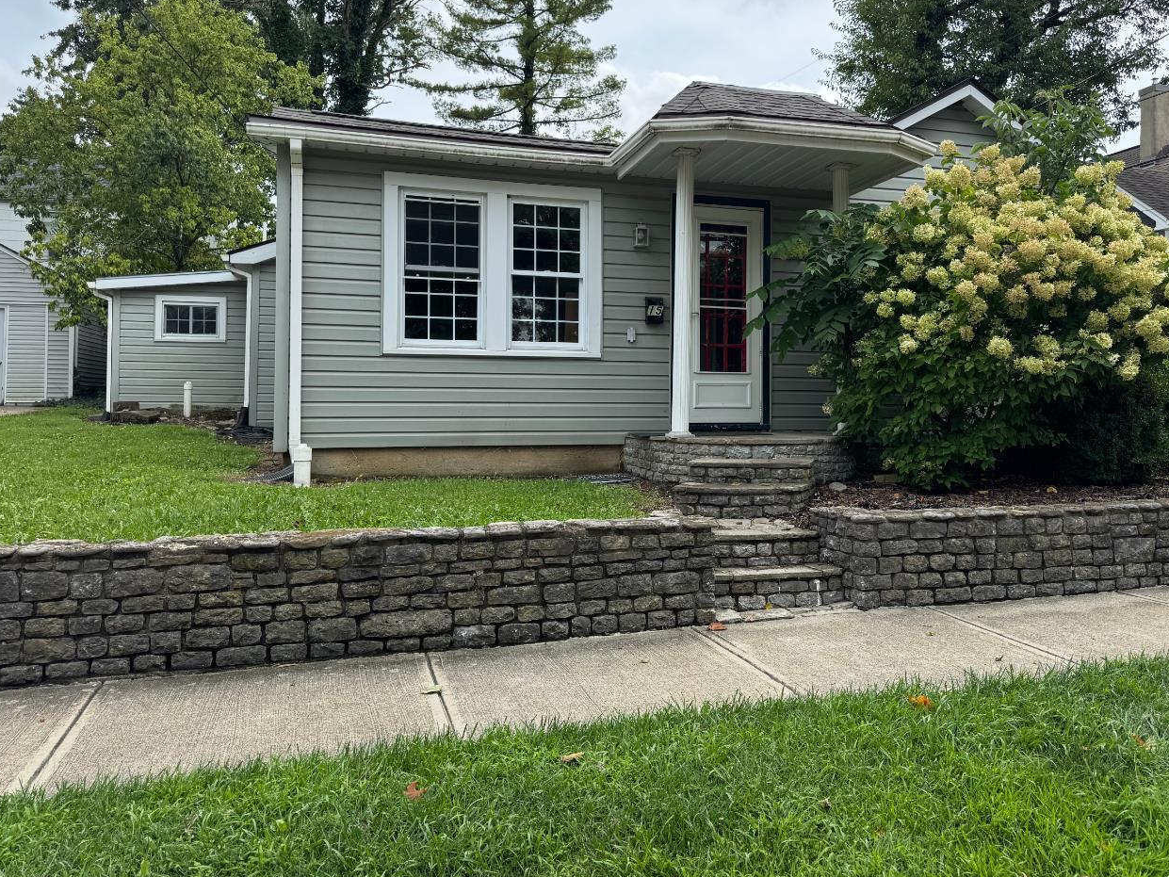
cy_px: 375
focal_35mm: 29
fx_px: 979
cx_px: 666
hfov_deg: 61.4
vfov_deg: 48.1
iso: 80
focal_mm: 6.76
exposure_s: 1/1560
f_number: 1.78
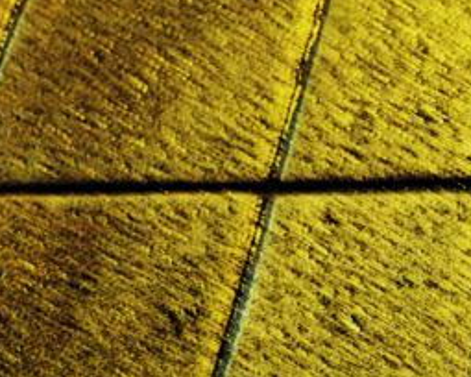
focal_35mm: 141
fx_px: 1966
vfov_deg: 10.9
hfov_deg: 13.5
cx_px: 475
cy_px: 356
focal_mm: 30
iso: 200
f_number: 2.8
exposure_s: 1/3.33
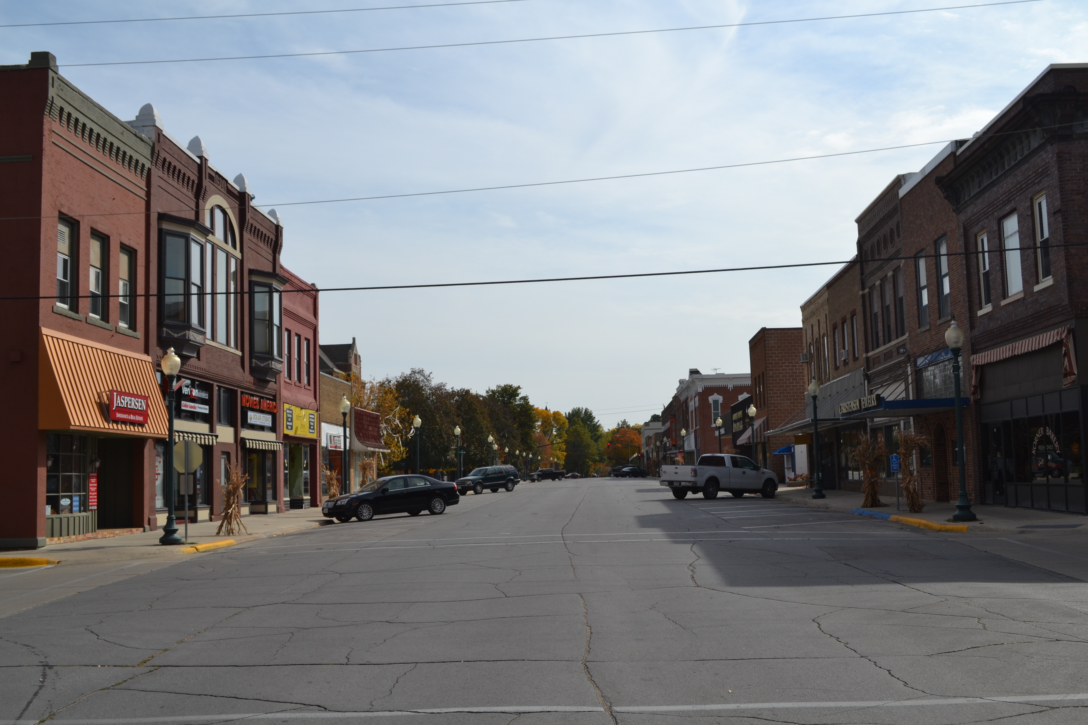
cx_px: 544
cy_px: 362
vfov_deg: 34.2
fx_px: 1179
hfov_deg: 49.6
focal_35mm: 39
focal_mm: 26
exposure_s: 1/320
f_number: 9
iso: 100
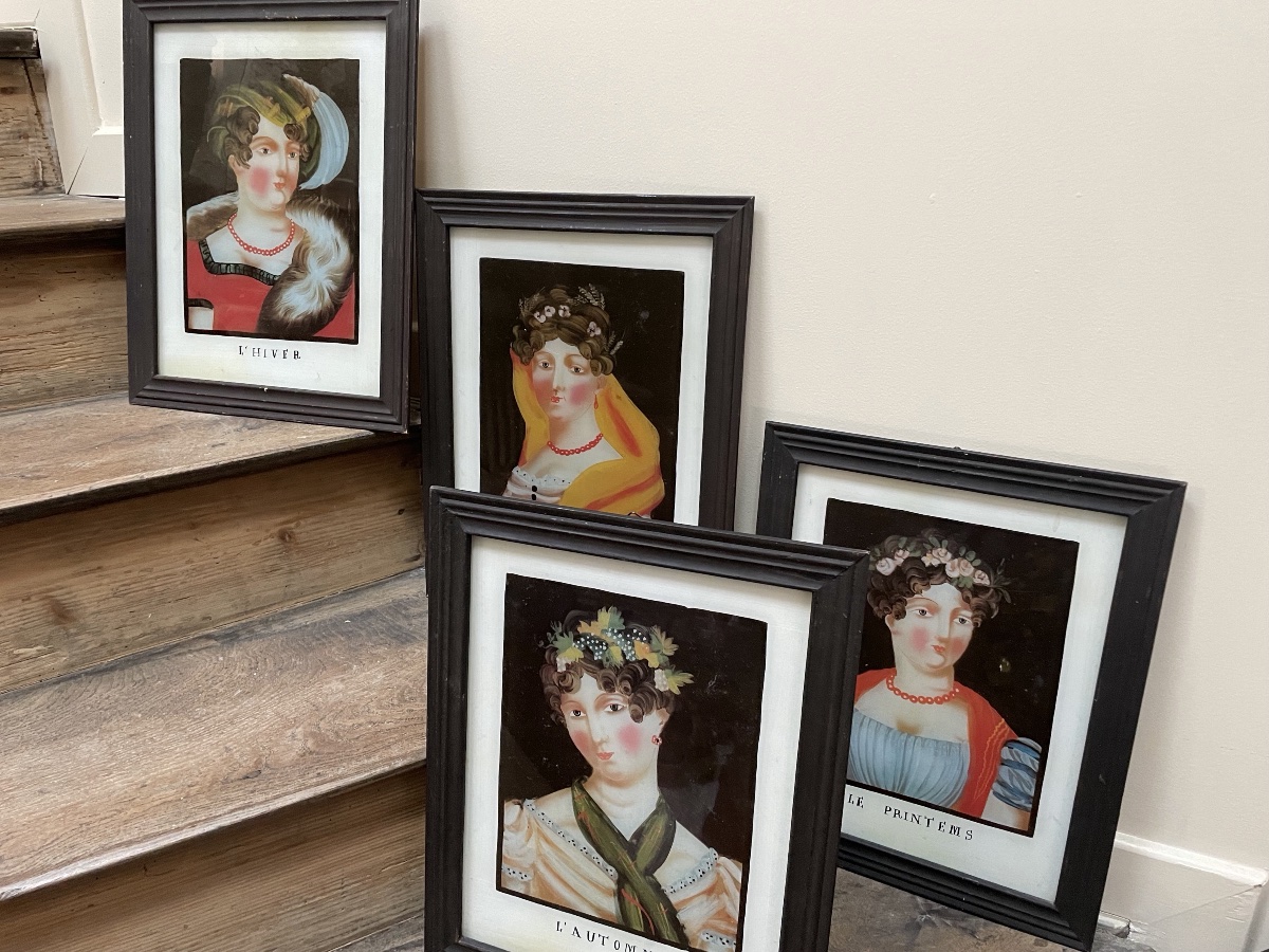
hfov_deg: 67.3
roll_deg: +1.2
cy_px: 476
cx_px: 634
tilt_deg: -20.3
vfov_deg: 53.1
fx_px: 953
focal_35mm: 26
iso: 400
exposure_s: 1/60
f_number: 1.6
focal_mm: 4.2
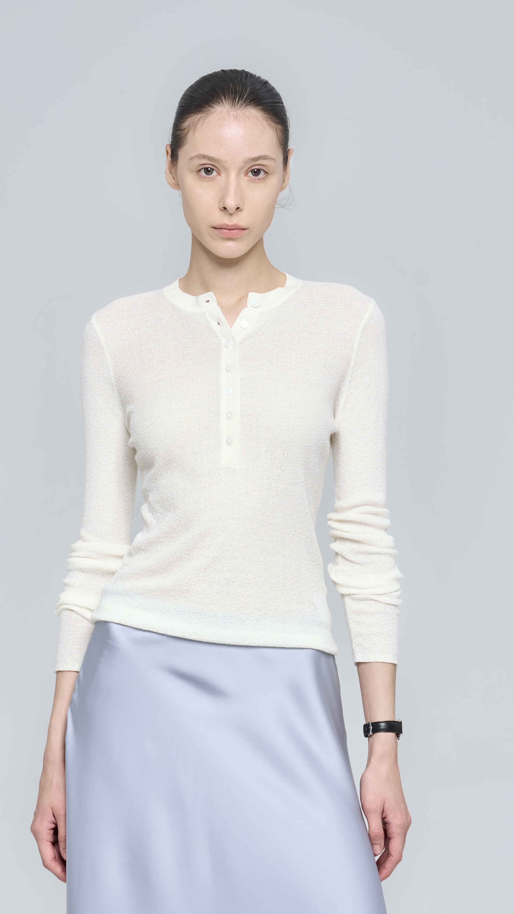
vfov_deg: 14.4
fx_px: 3586
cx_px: 247
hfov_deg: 8.2
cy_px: 748
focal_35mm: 148
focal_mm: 85
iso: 200
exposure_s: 1/125
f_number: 8
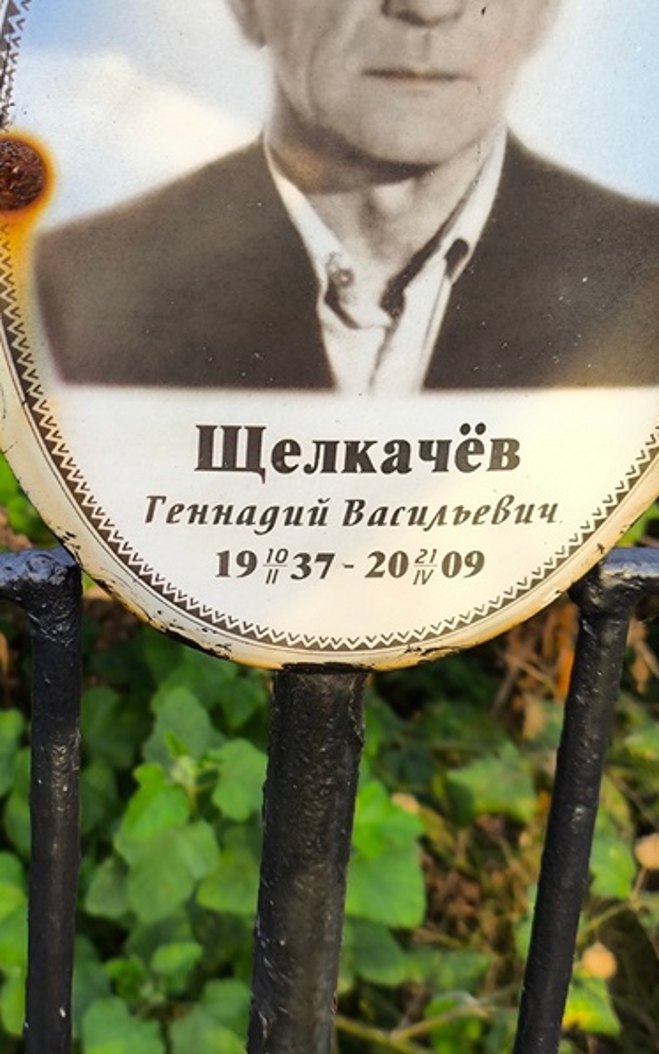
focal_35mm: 71
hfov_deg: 18.2
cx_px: 132
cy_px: 526
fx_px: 2041
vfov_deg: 29.0
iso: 50
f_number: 1.7
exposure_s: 1/183
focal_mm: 4.71
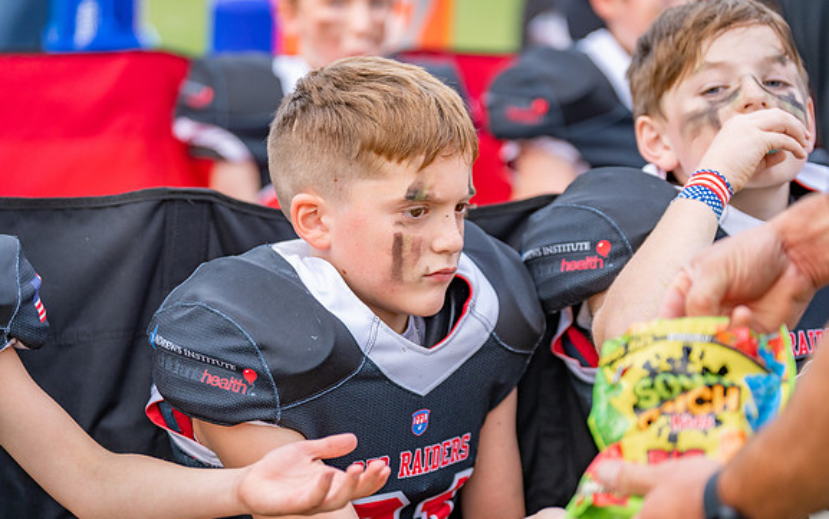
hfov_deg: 16.7
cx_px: 414
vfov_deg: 10.5
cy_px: 275
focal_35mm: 125
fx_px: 2825
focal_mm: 122
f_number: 2.8
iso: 500
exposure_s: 1/500
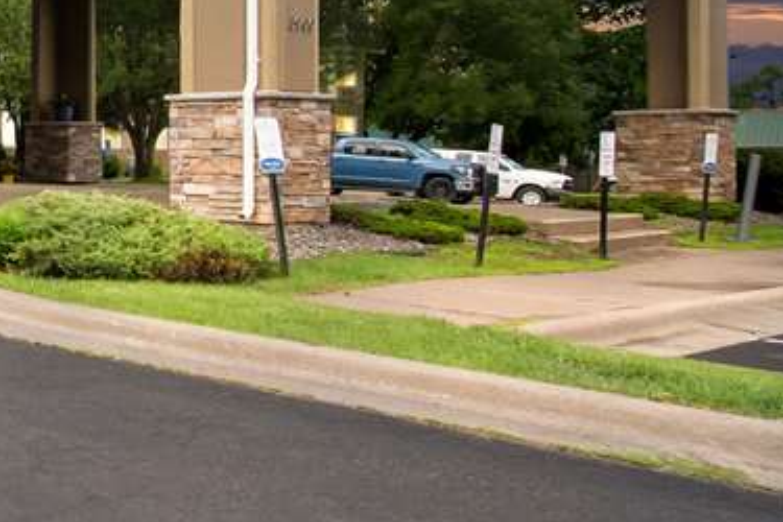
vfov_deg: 21.4
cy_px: -67
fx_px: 1305
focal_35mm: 60
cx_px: -380
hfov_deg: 25.5
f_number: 8
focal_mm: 10
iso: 400
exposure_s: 1/500
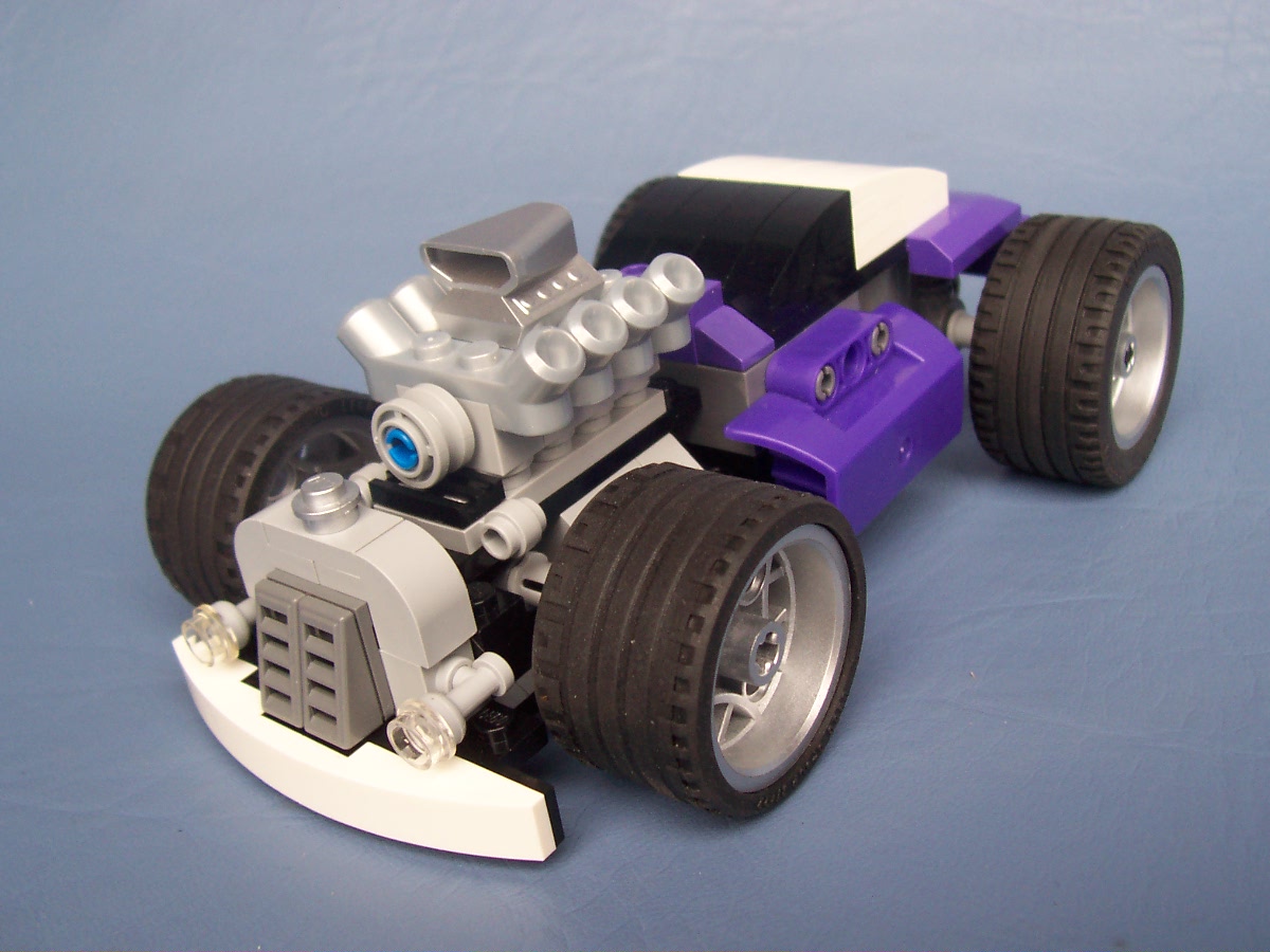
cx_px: 635
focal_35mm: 37
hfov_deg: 50.1
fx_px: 1357
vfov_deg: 38.7
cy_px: 476
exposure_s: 1/30
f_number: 2.8
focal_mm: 5.6
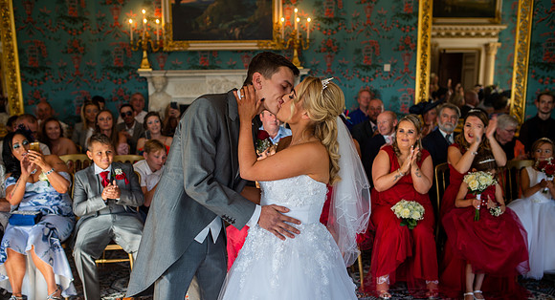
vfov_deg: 30.8
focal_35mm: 37
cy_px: 181
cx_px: 277
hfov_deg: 54.0
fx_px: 545
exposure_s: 1/100
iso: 100
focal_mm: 35
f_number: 2.5
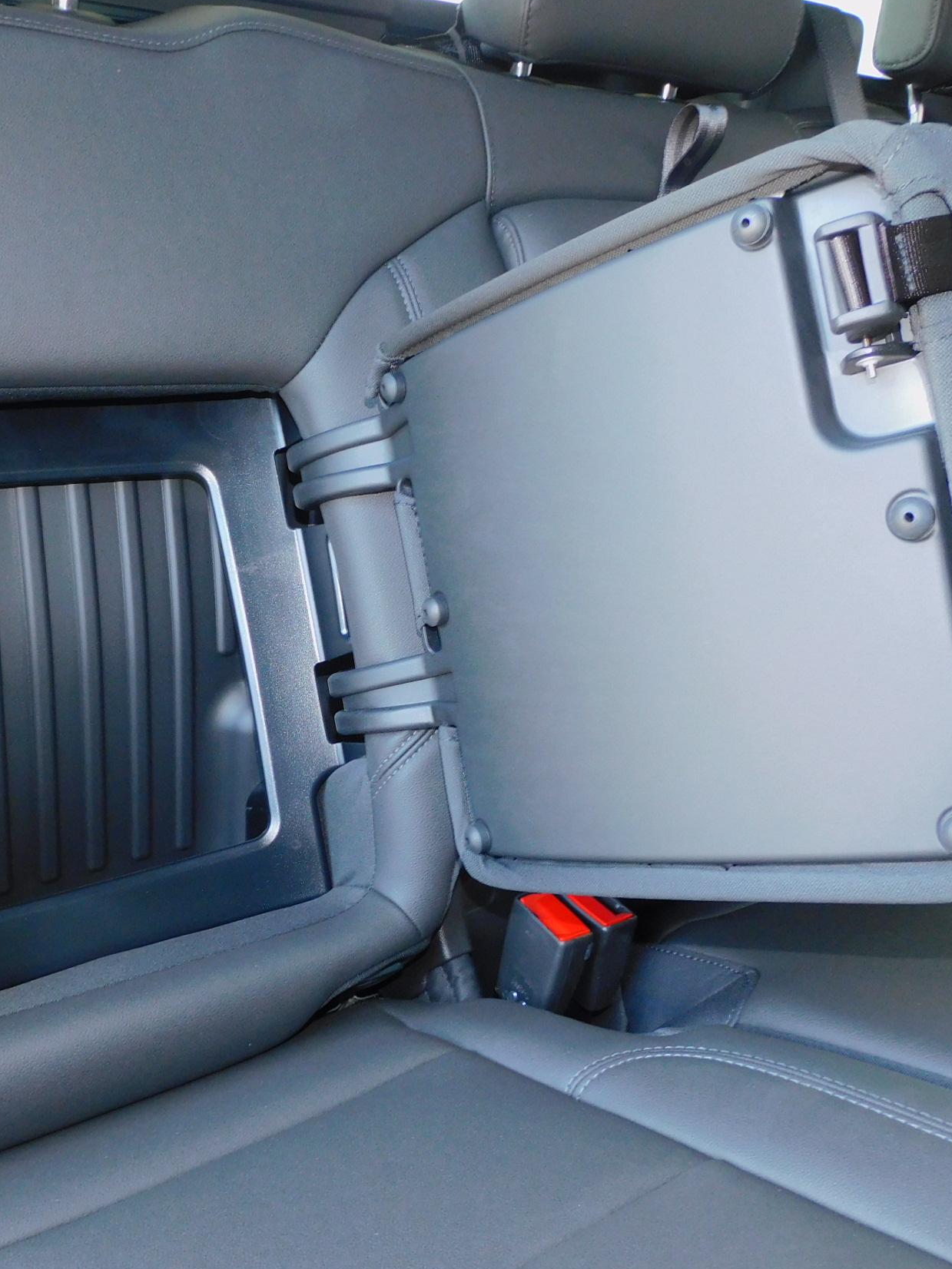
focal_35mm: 33
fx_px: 1210
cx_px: 356
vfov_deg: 55.3
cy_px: 649
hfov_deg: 42.6
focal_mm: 4.3
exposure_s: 1/30
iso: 160
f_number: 3.3
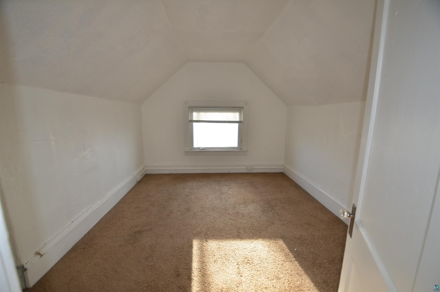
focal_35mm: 15
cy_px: 146
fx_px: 183
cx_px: 220
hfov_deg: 100.5
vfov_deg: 77.1
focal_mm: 10
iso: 320
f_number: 3.5
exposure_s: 1/125
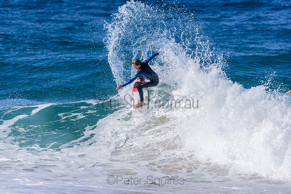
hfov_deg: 2.7
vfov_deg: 1.8
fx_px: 6064
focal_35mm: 750
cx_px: 146
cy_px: 97
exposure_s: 1/2000
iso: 200
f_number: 5.6
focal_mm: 500
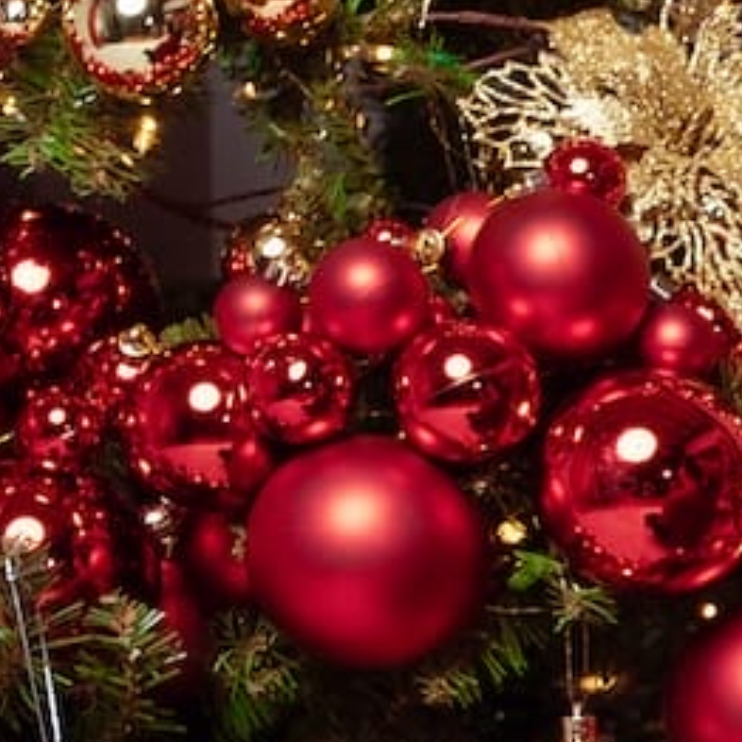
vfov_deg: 5.3
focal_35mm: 327
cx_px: 2979
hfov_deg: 4.8
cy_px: 1265
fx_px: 7936
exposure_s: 1/125
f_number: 5
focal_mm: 40.4
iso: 250
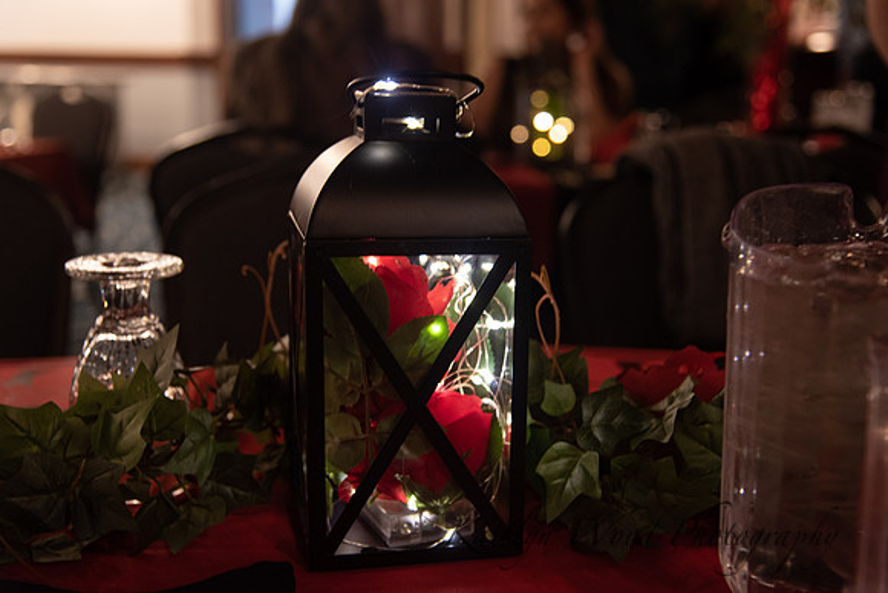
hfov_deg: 41.1
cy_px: 296
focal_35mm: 48
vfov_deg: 28.1
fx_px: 1184
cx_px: 444
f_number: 4
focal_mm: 48
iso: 800
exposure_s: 1/20
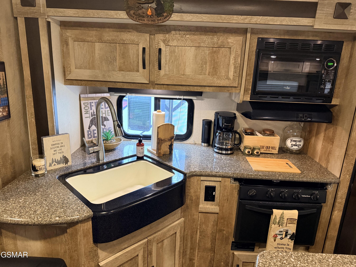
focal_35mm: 24
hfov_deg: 71.6
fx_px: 247
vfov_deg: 56.8
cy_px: 134
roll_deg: -3.4
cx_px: 178
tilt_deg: -14.6
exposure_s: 1/60
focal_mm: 6.76
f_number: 1.78
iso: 640
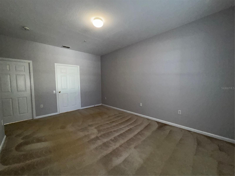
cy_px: 88
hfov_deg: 102.1
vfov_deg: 85.7
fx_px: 95
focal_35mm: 14
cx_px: 118
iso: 250
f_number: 2.2
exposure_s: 1/60
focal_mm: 2.22
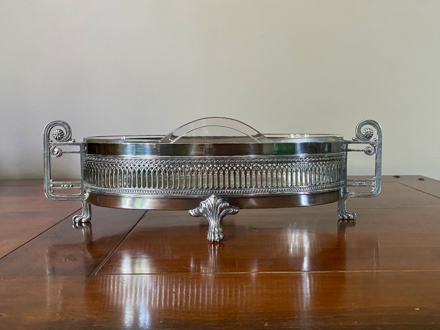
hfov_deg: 67.3
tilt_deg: -4.2
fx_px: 330
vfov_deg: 53.1
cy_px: 165
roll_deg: -1.8
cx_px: 220
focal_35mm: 26
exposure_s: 1/54
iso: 500
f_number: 1.8
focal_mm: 4.25
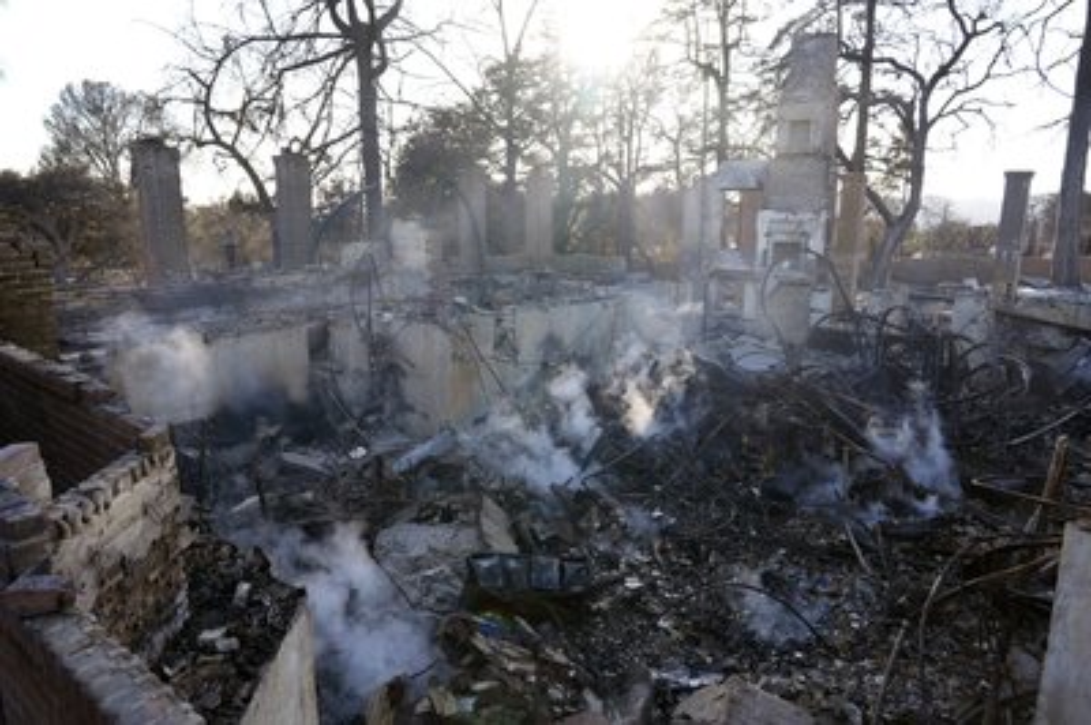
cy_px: 362
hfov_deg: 73.8
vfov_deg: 53.1
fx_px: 727
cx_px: 546
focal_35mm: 24
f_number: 4.5
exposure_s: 1/250
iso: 250
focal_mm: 24
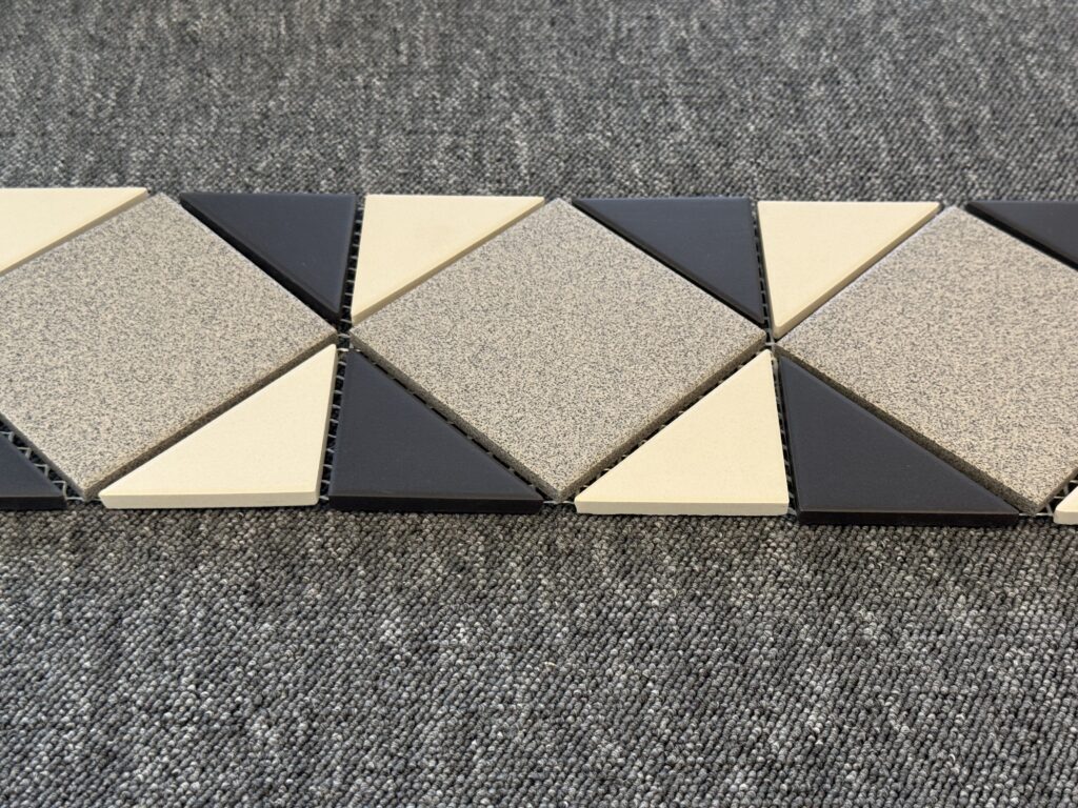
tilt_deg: -50.5
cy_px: 404
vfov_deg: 30.3
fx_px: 1495
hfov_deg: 39.7
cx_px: 539
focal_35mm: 48
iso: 125
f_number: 1.78
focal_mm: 6.76
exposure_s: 1/60
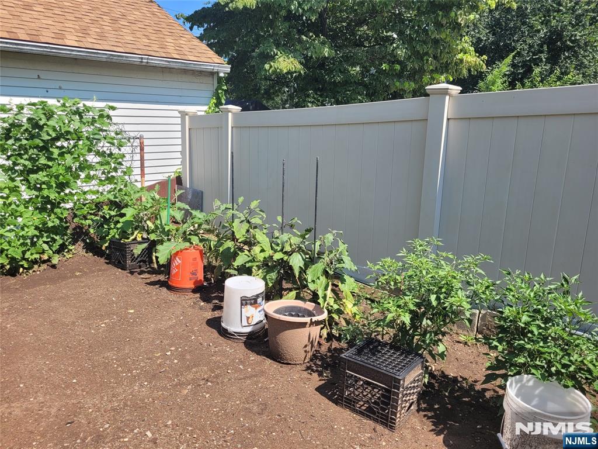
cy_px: 224
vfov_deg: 53.1
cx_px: 299
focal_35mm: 26
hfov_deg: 67.3
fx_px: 449
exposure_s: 1/1325
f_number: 1.8
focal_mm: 5.4
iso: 40
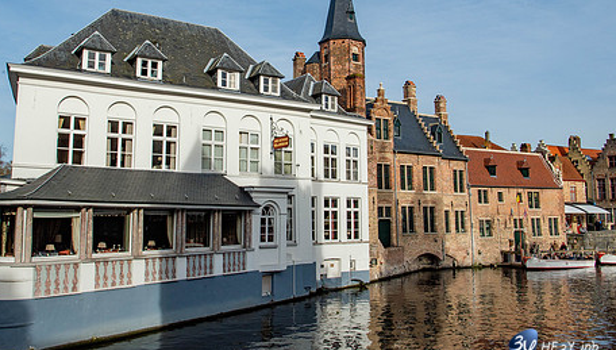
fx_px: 540
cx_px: 288
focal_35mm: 33
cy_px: 143
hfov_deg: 59.3
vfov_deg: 35.8
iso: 800
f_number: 16
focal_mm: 24
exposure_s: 1/1000
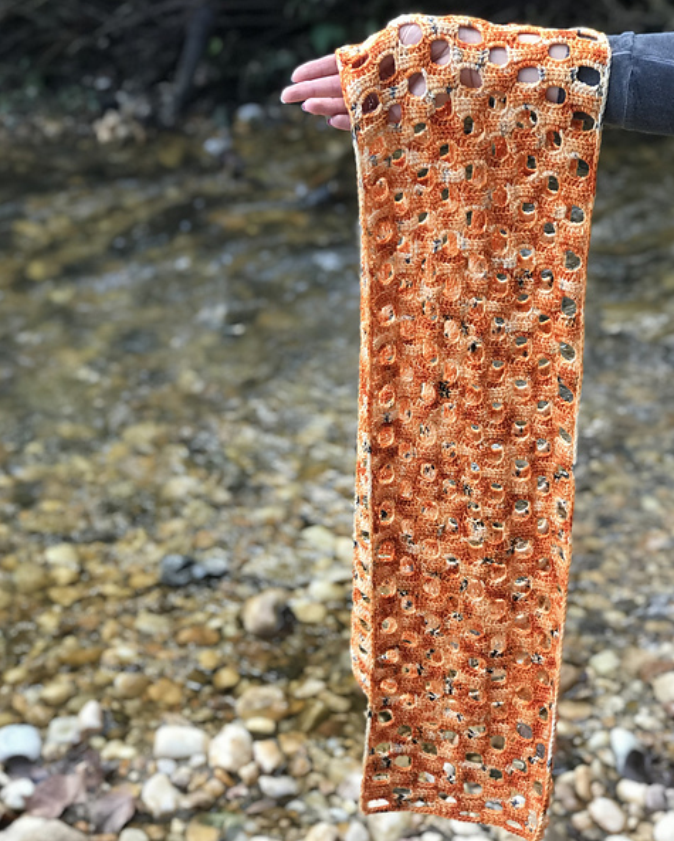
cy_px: 425
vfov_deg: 31.4
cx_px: 335
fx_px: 1495
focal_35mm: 60
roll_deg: +1.4
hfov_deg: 25.4
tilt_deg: -26.3
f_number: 2.8
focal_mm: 6.6
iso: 25
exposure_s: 1/60
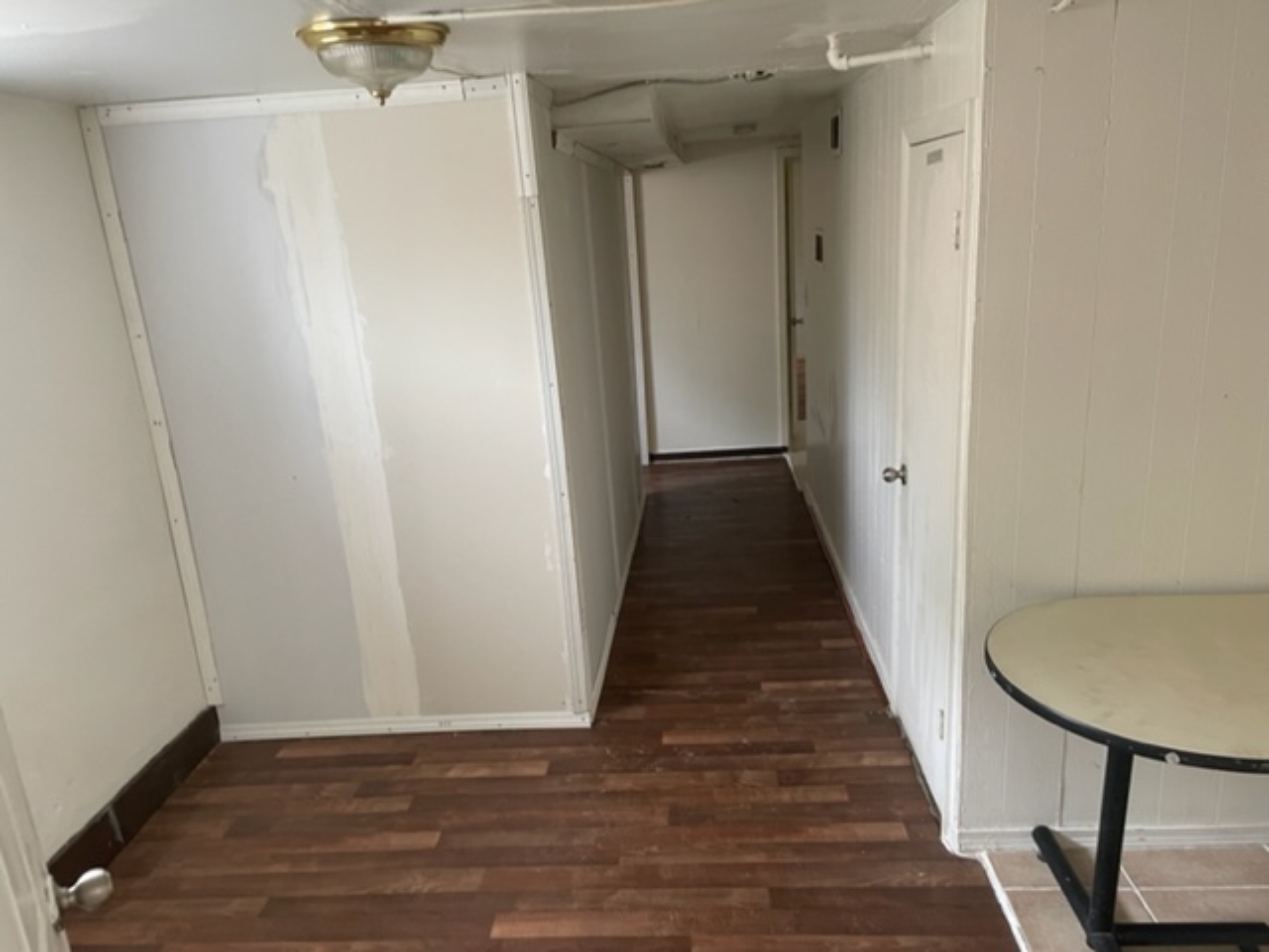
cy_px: 476
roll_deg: +3.6
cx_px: 634
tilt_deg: -15.9
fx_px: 953
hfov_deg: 67.3
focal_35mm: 26
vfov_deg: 53.1
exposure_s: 1/60
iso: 125
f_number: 1.6
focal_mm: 4.2
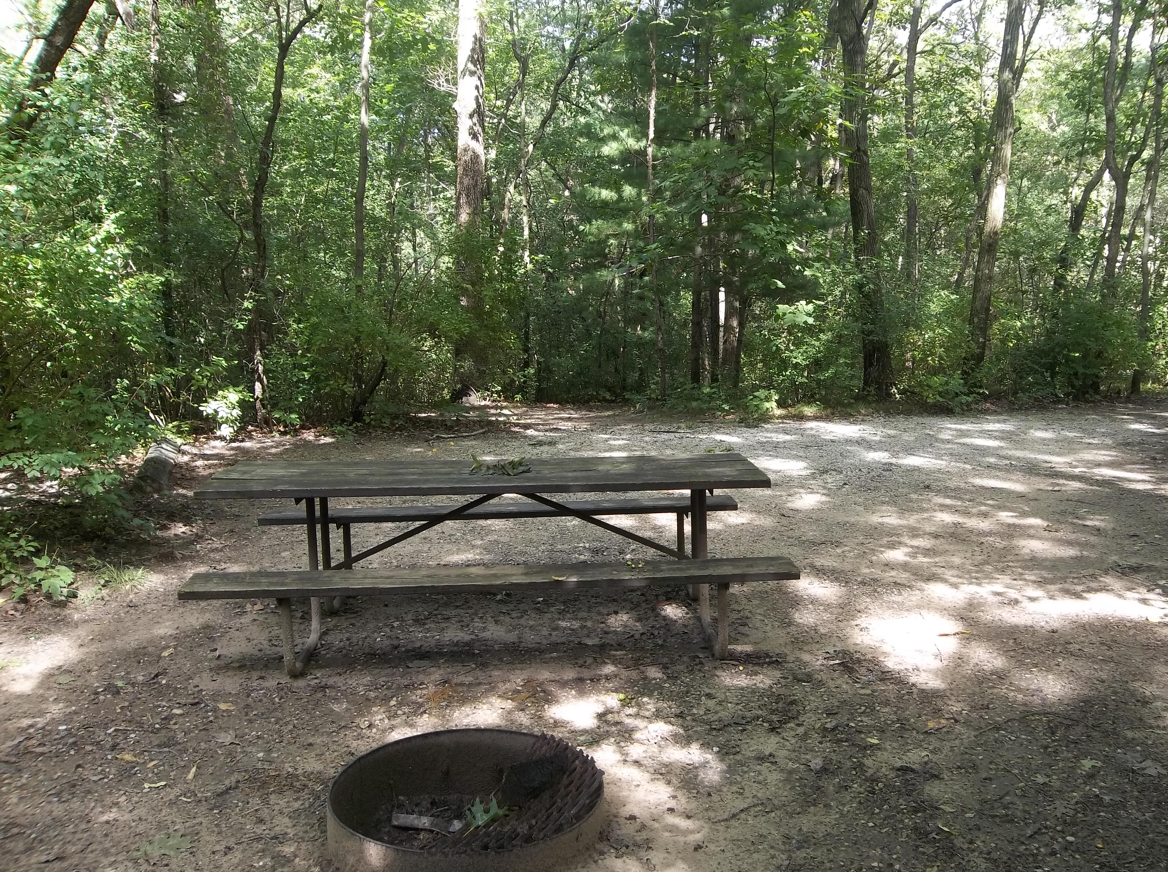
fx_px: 1044
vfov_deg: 45.3
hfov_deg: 58.3
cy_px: 477
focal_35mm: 31
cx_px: 657
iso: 80
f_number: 3.5
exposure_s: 1/40
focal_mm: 4.9
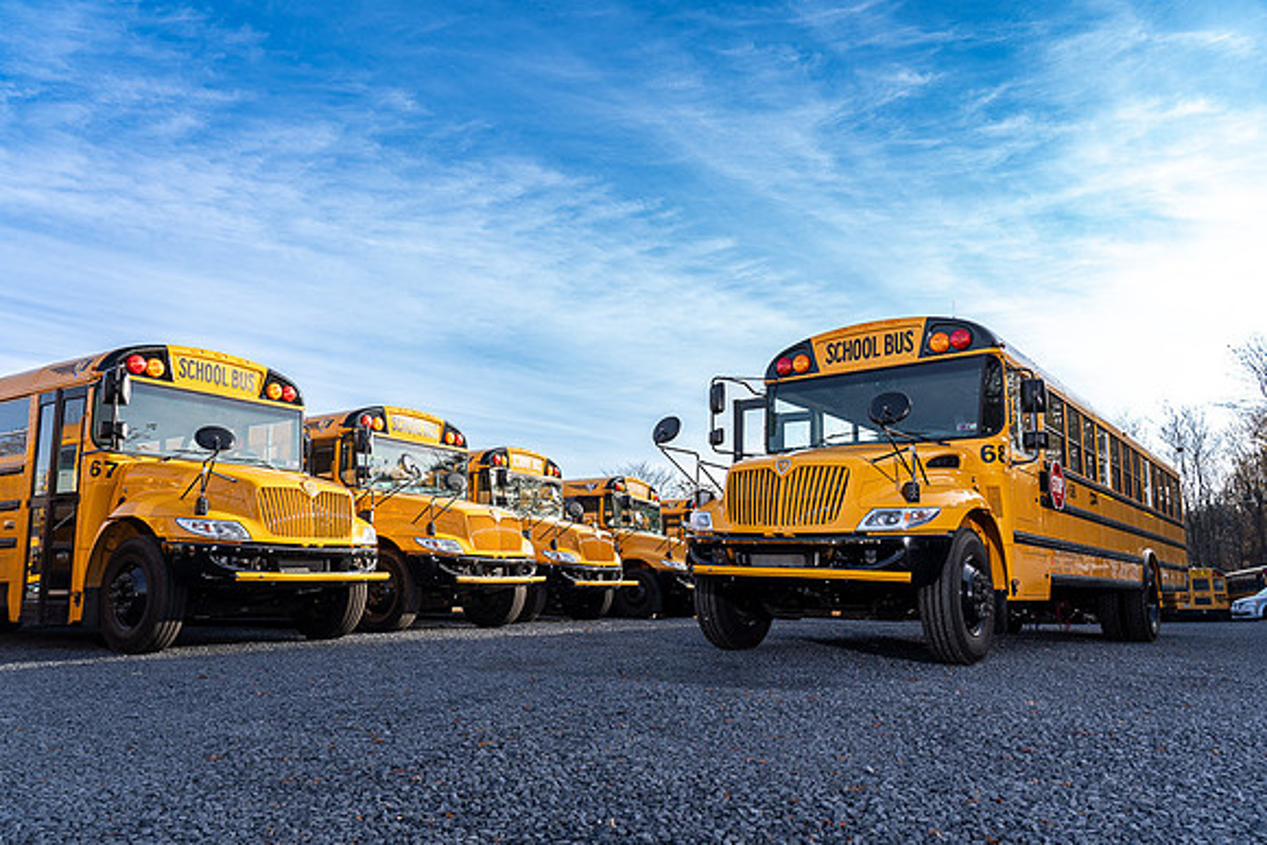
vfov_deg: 53.2
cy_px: 422
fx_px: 845
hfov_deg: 73.7
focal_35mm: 24
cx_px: 634
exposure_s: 1/250
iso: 125
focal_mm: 24
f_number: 5.6
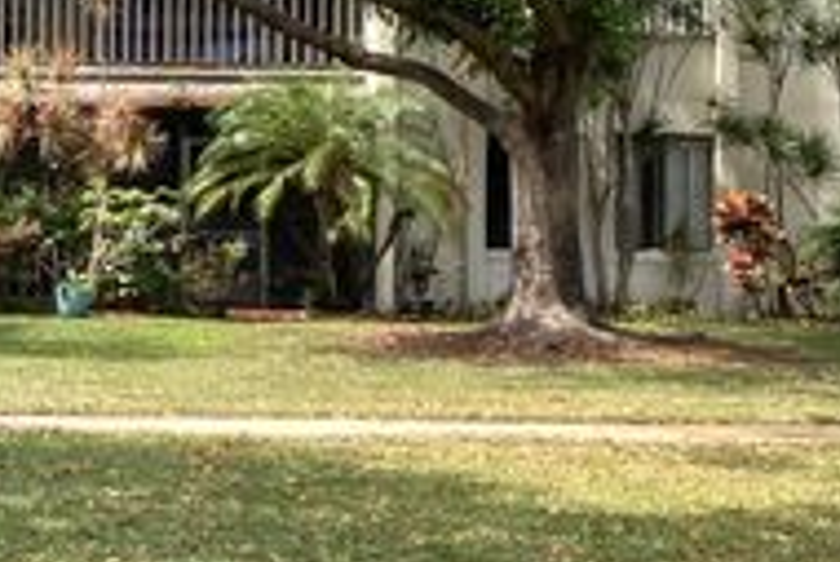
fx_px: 2125
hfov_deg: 20.4
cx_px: -261
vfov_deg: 14.9
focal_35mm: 91
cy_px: 49
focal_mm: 4.25
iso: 32
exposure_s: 1/762
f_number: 1.8
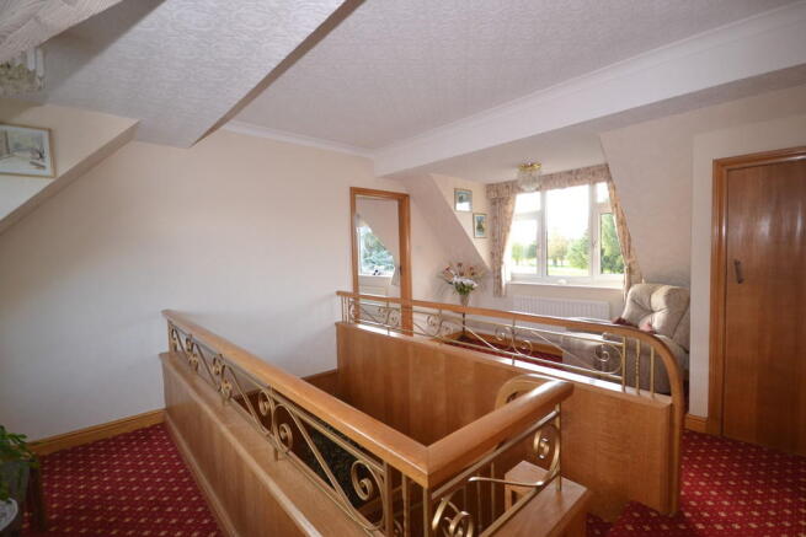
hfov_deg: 100.4
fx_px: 336
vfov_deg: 77.4
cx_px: 403
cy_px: 268
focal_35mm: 15
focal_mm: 10
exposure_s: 1/60
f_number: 4
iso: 450
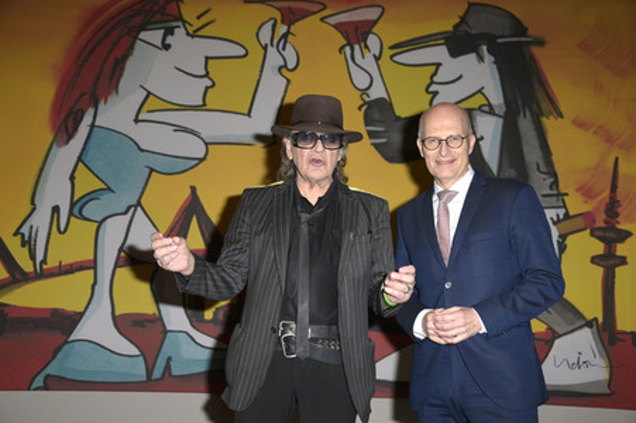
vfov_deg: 27.0
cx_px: 318
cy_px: 212
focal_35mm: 50
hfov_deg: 39.6
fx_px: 883
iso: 1000
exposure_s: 1/160
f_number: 5.6
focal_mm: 50
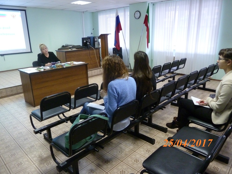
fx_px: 168
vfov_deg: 54.9
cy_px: 87
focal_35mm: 25
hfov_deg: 69.4
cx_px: 116
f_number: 3.3
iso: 400
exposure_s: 1/25
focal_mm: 4.1
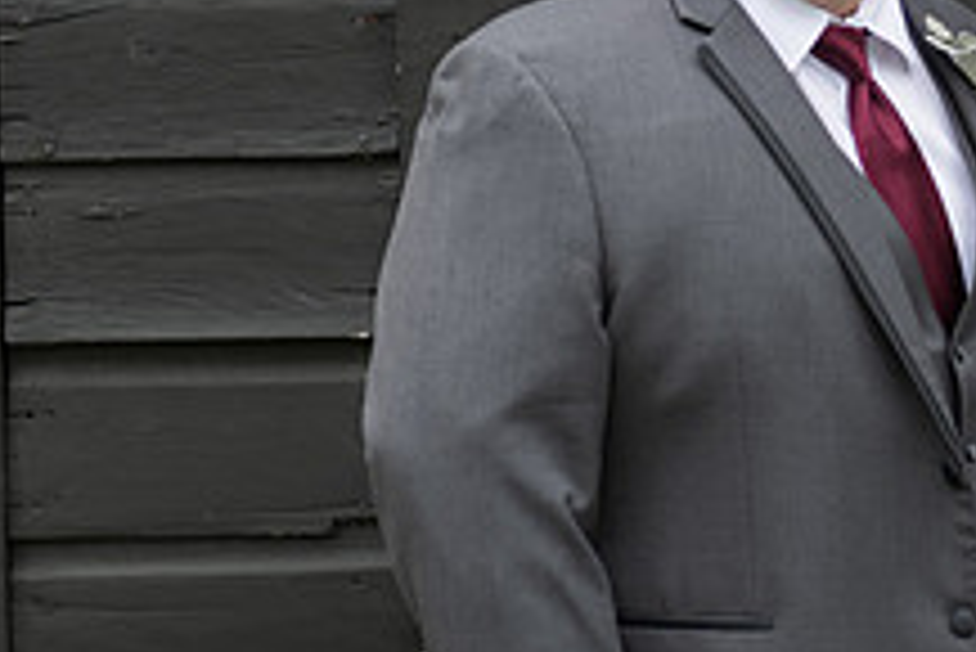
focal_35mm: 166
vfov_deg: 8.3
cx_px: 1142
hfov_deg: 12.1
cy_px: 245
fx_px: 4503
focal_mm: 62
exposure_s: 1/200
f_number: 2.8
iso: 64
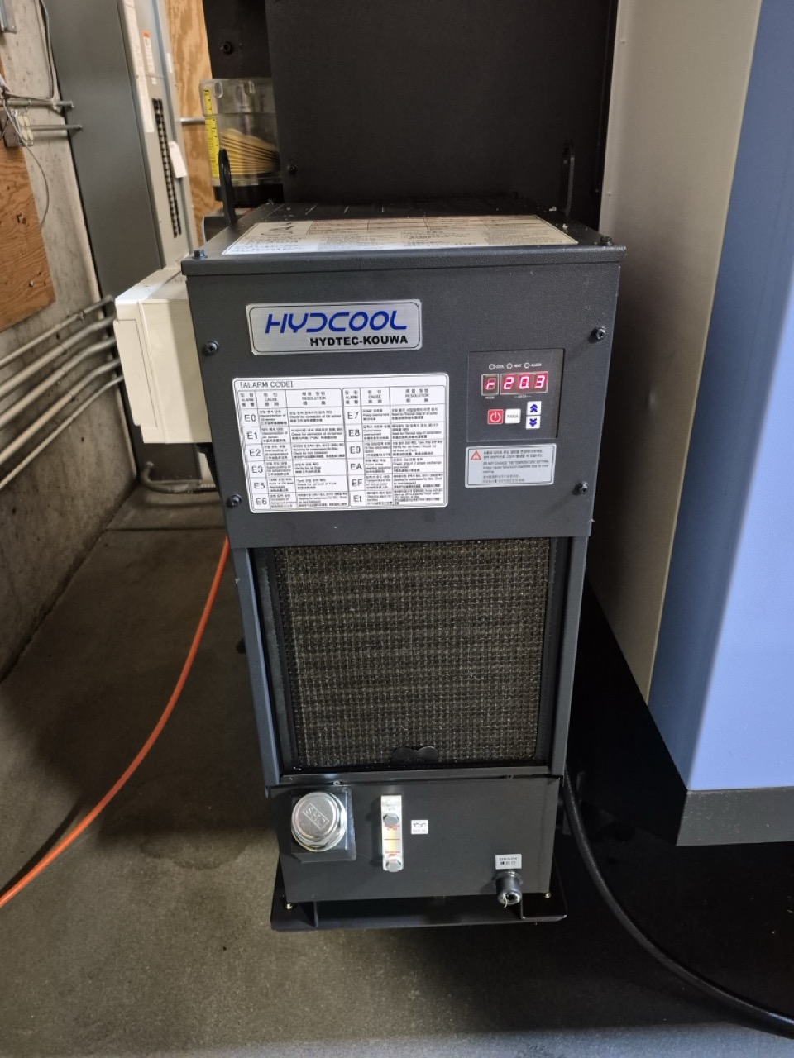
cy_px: 529
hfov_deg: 58.9
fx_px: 703
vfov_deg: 73.9
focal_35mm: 23
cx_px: 397
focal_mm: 5.4
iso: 1250
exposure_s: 1/60
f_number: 1.8
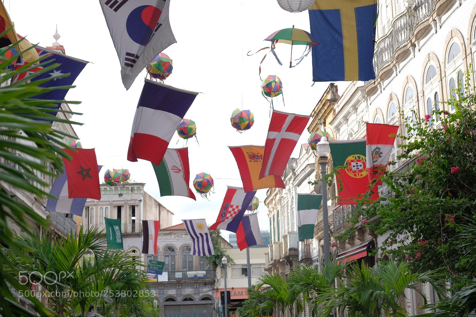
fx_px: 740
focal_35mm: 56
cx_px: 238
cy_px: 158
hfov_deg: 35.6
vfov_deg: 24.2
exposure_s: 1/150
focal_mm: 37.4
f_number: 5
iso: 200
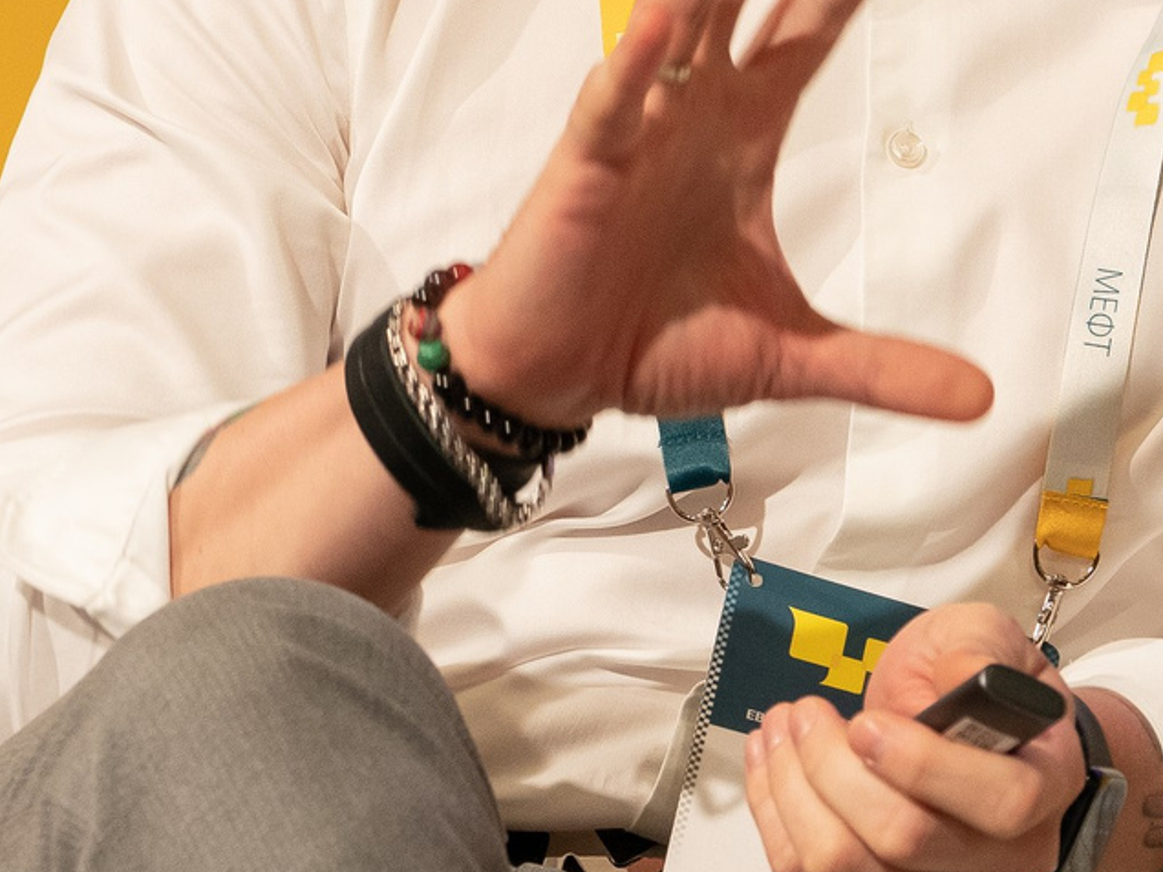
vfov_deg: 3.1
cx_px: 980
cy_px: 56
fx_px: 15992
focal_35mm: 476
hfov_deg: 4.2
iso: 1250
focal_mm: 106
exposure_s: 1/160
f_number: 4.5
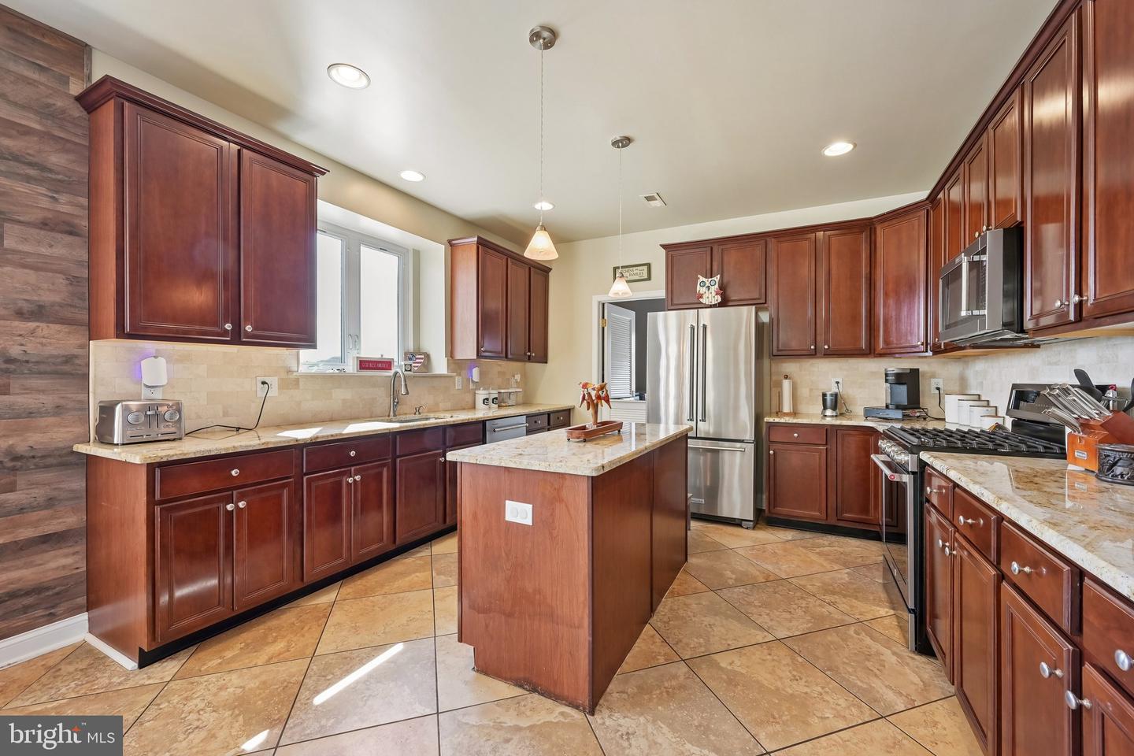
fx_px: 441
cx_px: 567
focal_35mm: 14
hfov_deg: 104.3
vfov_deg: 81.2
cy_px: 378
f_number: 11
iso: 400
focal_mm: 14
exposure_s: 1/10
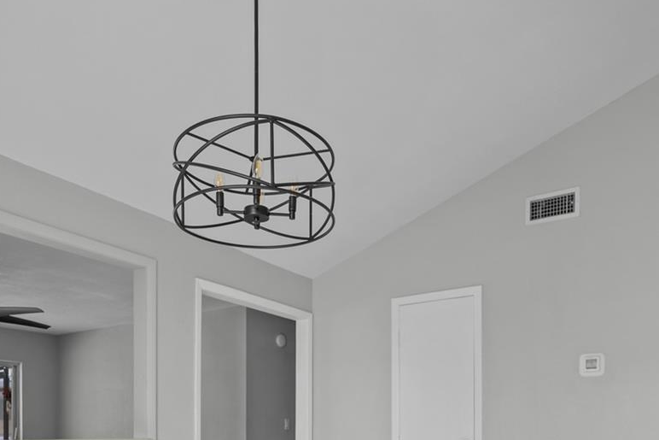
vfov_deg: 40.0
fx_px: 531
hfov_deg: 63.6
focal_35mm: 29
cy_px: 432
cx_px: 335
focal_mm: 14
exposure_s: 1/3
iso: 100
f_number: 4
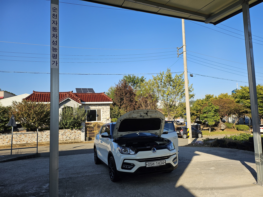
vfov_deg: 56.8
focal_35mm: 24
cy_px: 98
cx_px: 132
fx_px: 182
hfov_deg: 71.6
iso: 50
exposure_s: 1/2314
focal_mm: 5
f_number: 1.8
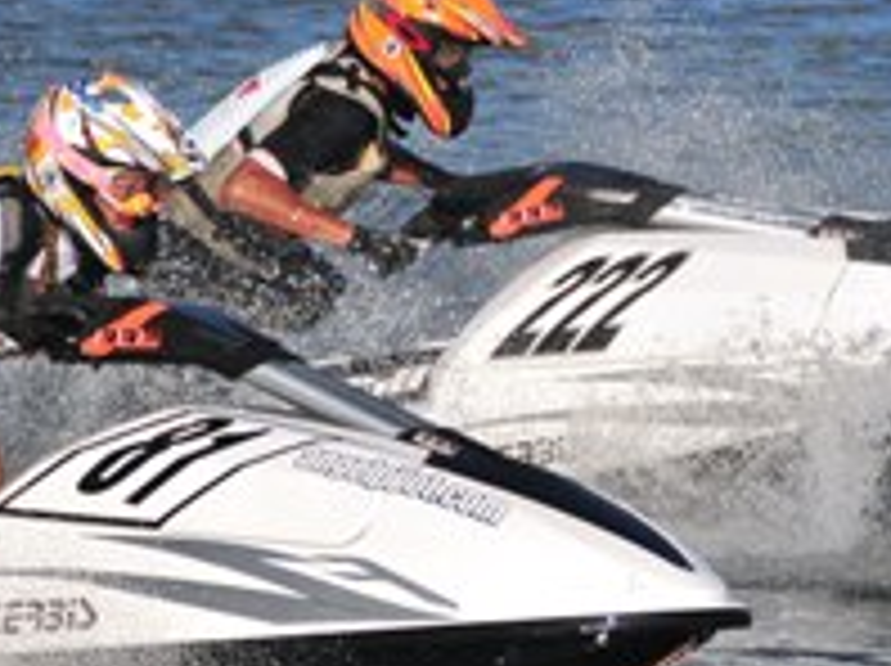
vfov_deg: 2.3
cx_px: 220
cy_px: 392
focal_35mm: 657
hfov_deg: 3.0
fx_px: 16890
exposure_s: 1/2500
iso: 400
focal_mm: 200
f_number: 6.3
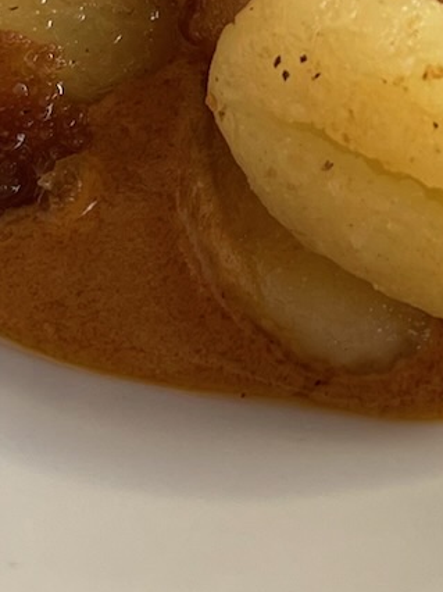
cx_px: 500
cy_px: -327
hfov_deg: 11.7
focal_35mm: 125
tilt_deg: -53.1
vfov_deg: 14.6
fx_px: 2135
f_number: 1.6
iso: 32
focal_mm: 4.2
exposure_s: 1/208
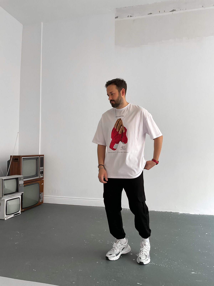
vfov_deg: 61.7
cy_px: 143
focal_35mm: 29
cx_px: 107
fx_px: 239
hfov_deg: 48.2
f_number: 1.8
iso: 40
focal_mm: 3
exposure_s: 1/120
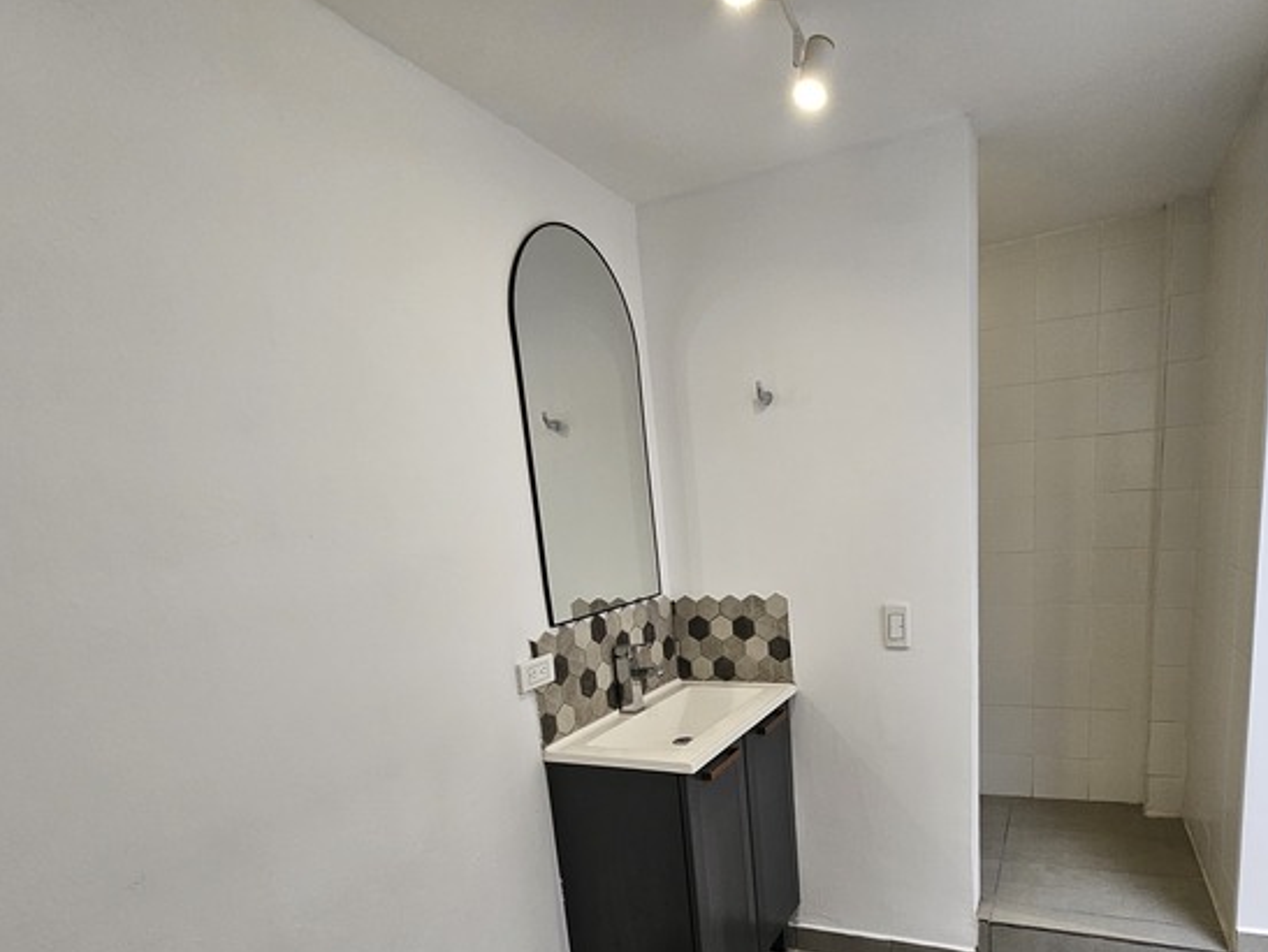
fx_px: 696
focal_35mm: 19
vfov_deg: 65.9
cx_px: 739
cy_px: 674
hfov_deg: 83.9
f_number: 2.2
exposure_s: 1/77.4
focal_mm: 2.2
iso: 200
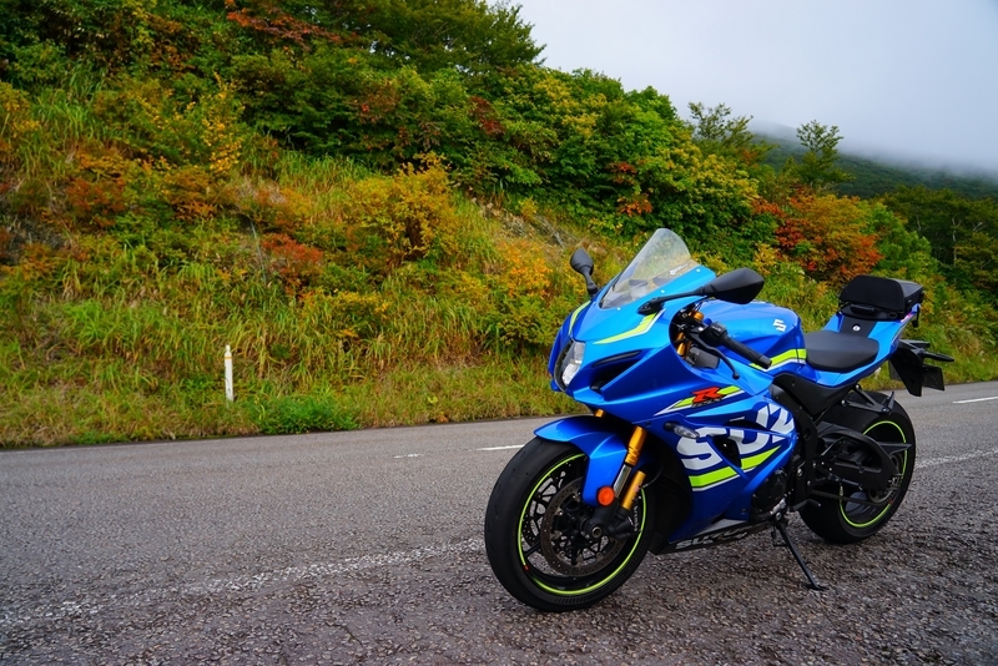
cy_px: 333
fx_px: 666
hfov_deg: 73.7
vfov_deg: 53.2
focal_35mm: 24
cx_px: 499
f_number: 4
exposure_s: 1/60
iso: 160
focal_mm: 24
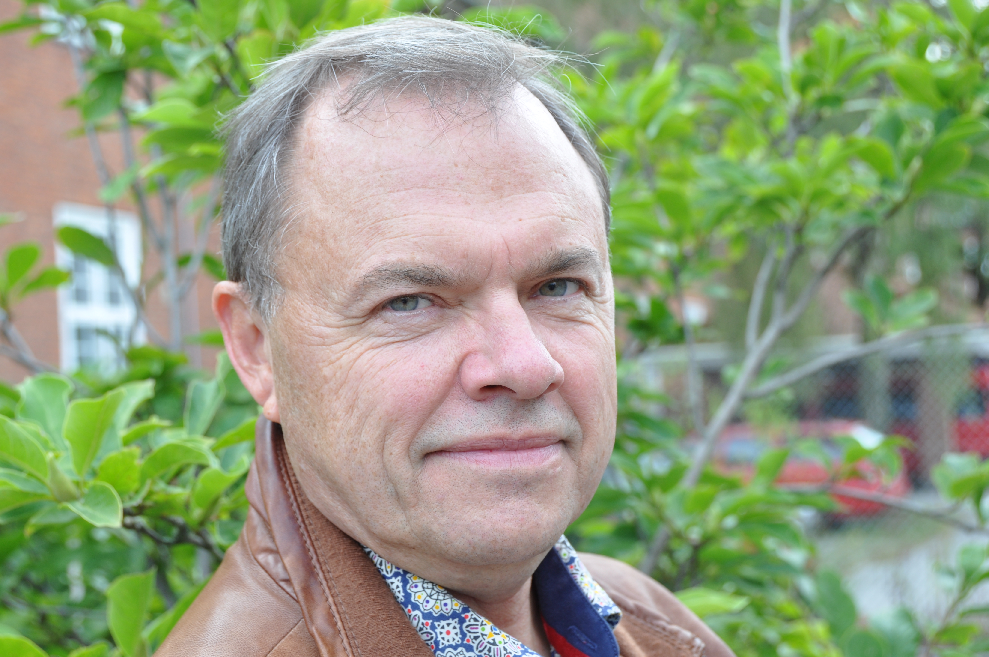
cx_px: 494
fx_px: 1976
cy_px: 328
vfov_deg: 18.9
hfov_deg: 28.1
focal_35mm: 72
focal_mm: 48
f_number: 8
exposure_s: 1/60
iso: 200
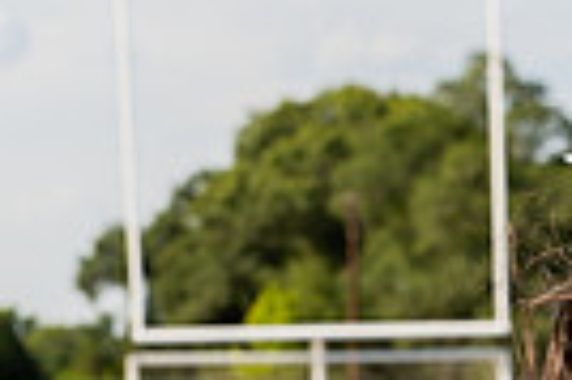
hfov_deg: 11.2
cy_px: 875
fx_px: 2888
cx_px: 504
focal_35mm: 182
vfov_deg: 7.1
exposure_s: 1/250
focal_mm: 54
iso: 100
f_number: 6.3
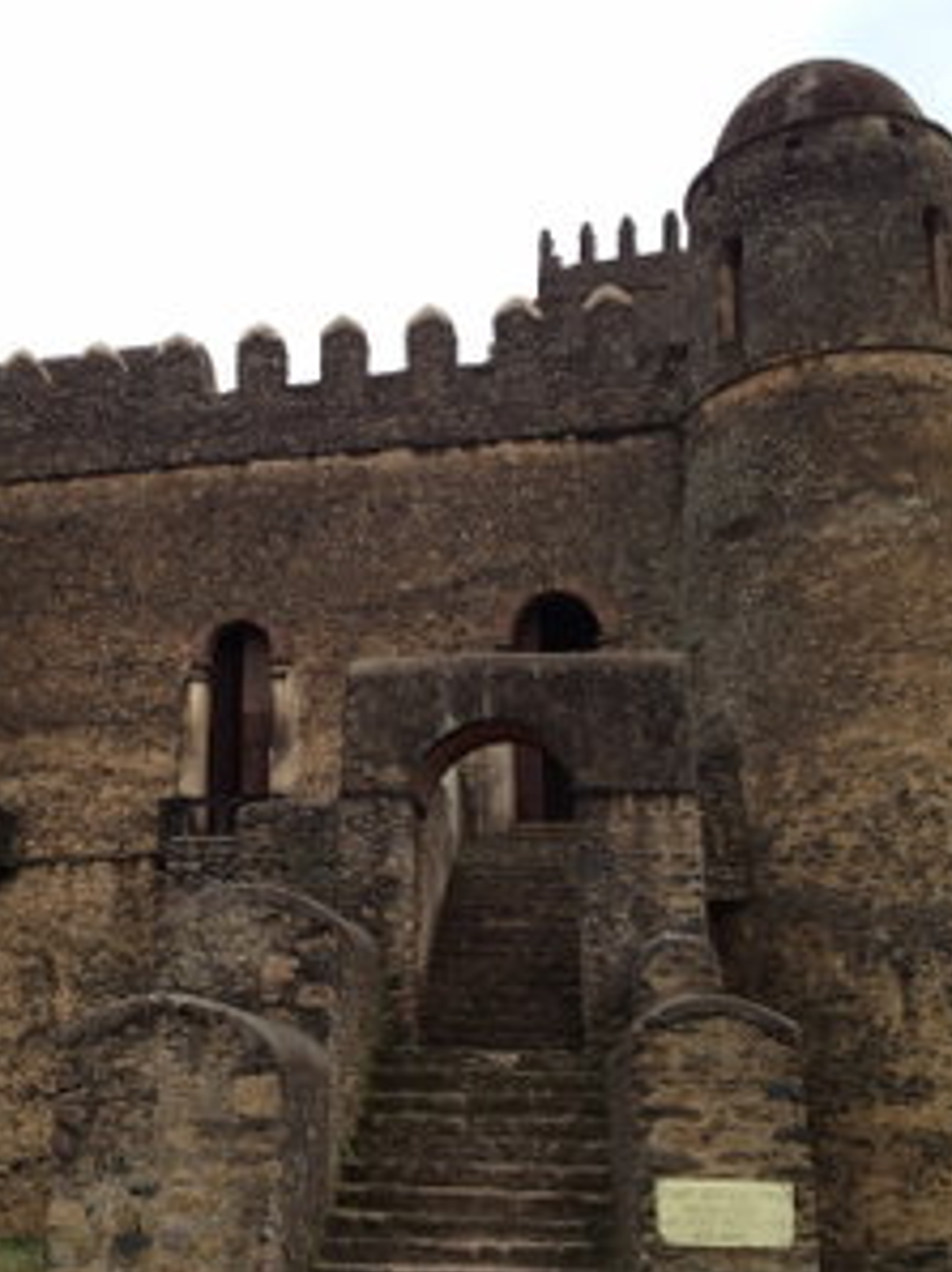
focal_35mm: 47
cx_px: 324
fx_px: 1726
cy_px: 636
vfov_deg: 40.5
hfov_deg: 30.6
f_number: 2.4
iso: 64
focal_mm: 4.28
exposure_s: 1/412
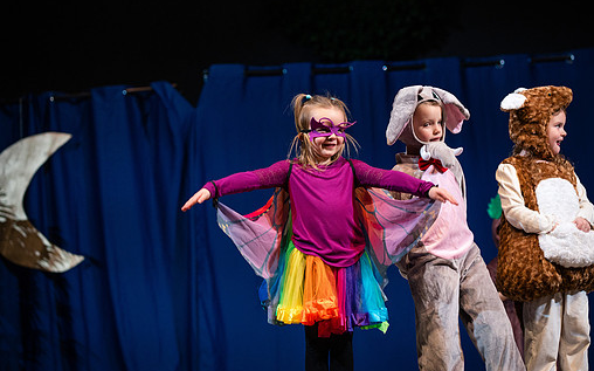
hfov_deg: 21.0
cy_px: 166
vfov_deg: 13.2
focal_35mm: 99
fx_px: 1602
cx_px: 292
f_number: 2.8
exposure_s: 1/640
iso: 800
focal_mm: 85
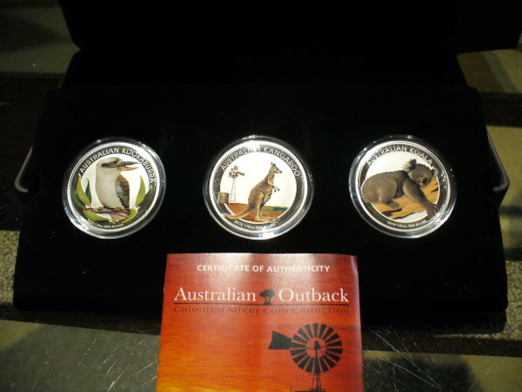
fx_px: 558
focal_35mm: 37
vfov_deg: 38.7
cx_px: 261
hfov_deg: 50.1
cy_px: 196
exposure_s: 1/20
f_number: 2.8
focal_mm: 6.1
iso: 200
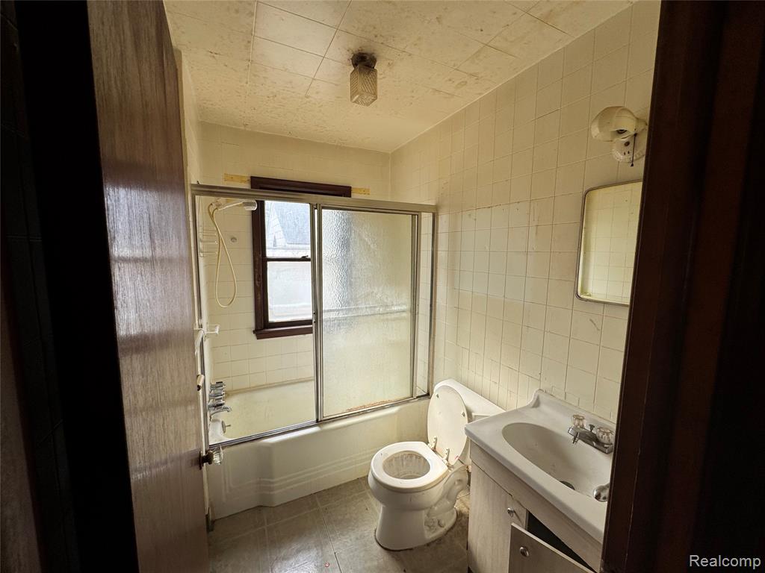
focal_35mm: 14
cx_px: 382
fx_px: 309
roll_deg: -1.8
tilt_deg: -7.5
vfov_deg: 85.7
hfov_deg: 102.1
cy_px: 286
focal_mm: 2.22
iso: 40
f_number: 2.2
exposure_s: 1/159
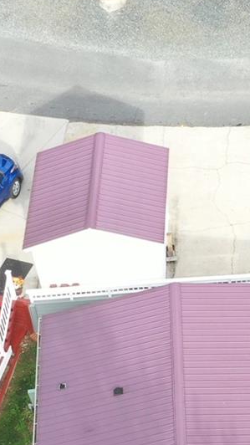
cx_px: 350
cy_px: 336
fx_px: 1333
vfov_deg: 18.8
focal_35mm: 113
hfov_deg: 10.4
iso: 100
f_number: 4.5
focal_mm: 10.26
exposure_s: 1/160
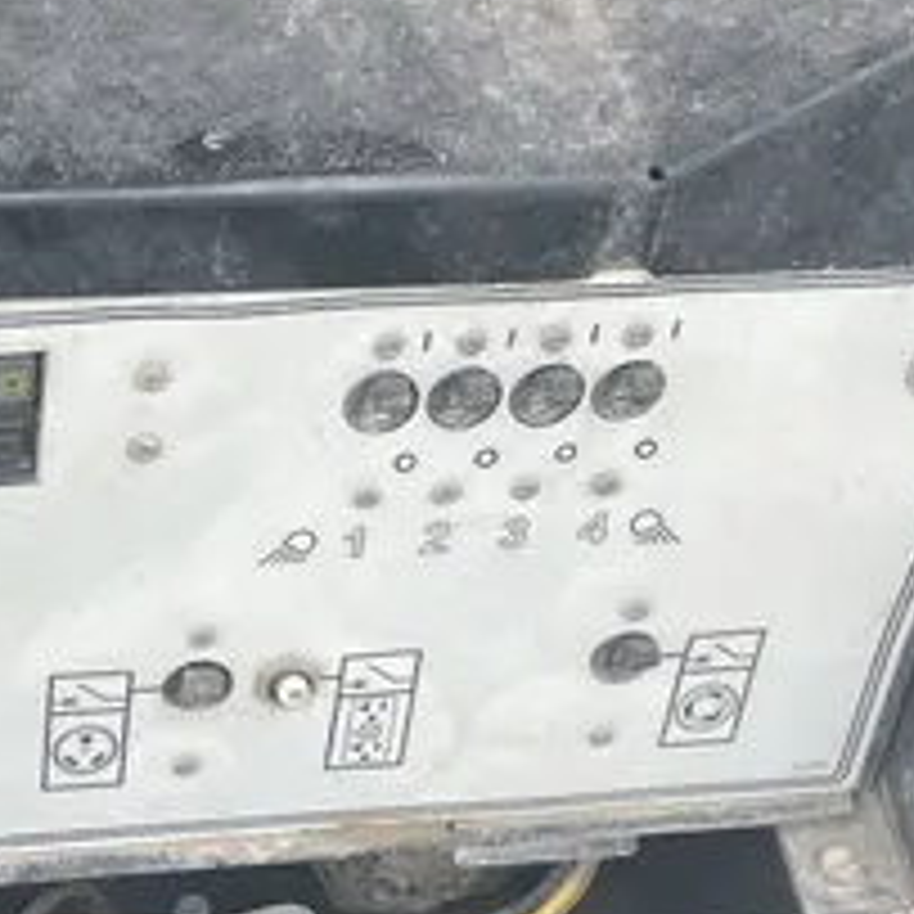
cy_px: 534
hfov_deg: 20.5
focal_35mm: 83
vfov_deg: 20.9
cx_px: 122
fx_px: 2479
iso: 32
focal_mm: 4.2
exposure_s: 1/375
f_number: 1.6
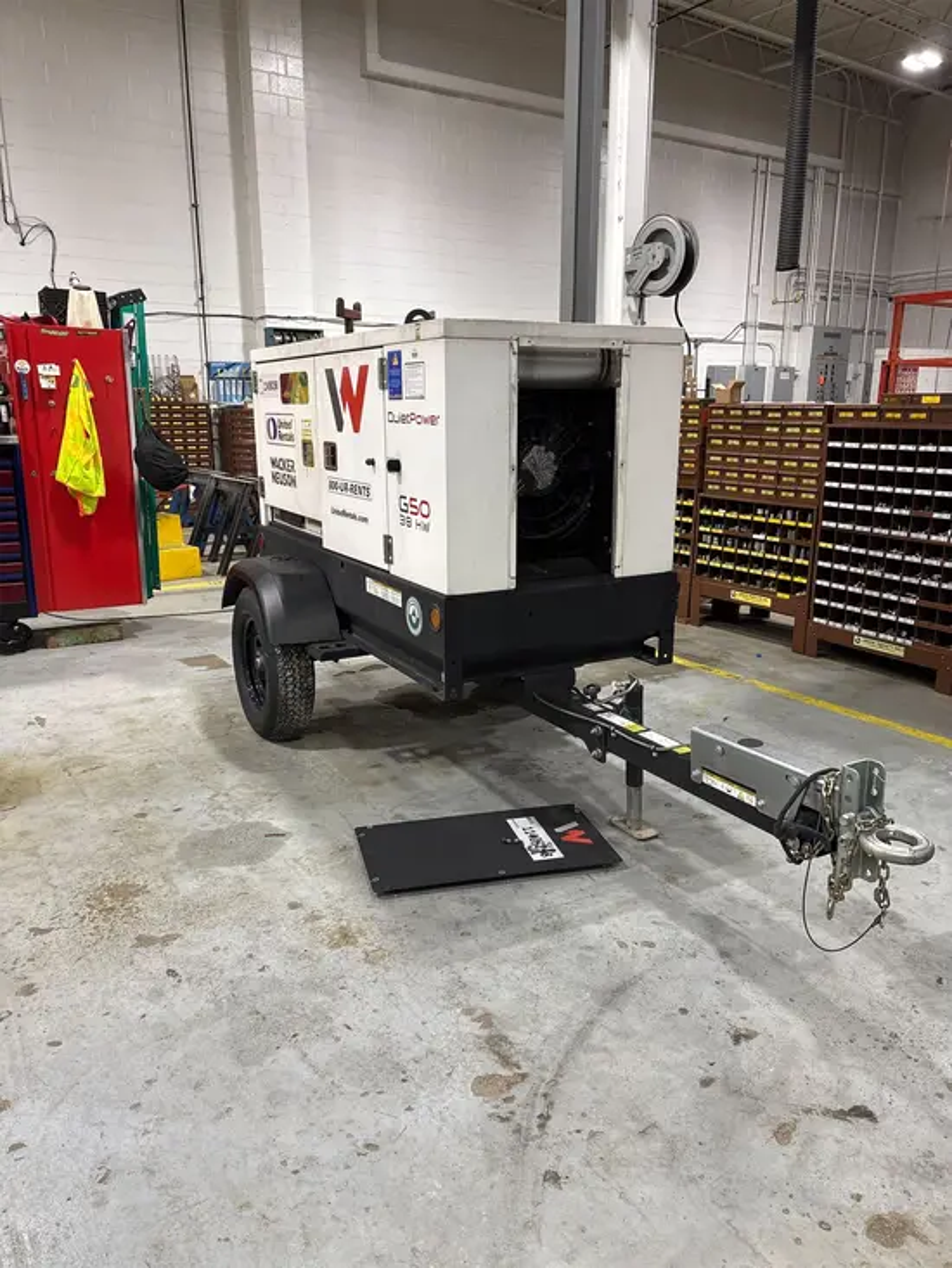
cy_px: 634
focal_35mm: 26
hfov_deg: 53.1
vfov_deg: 67.3
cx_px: 476
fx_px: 953
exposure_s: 1/69
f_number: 1.6
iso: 125
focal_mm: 5.96
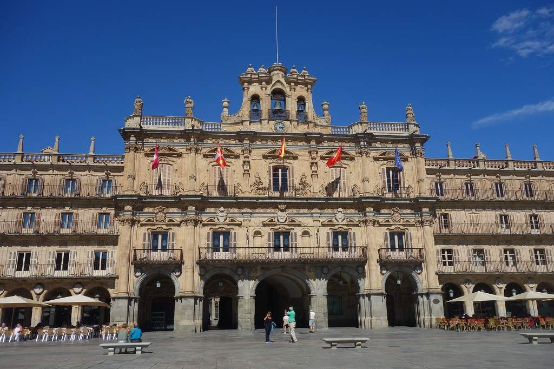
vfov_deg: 43.6
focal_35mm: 30
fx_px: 461
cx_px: 277
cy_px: 184
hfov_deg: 61.9
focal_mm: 11.18
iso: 125
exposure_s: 1/800
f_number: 5.6
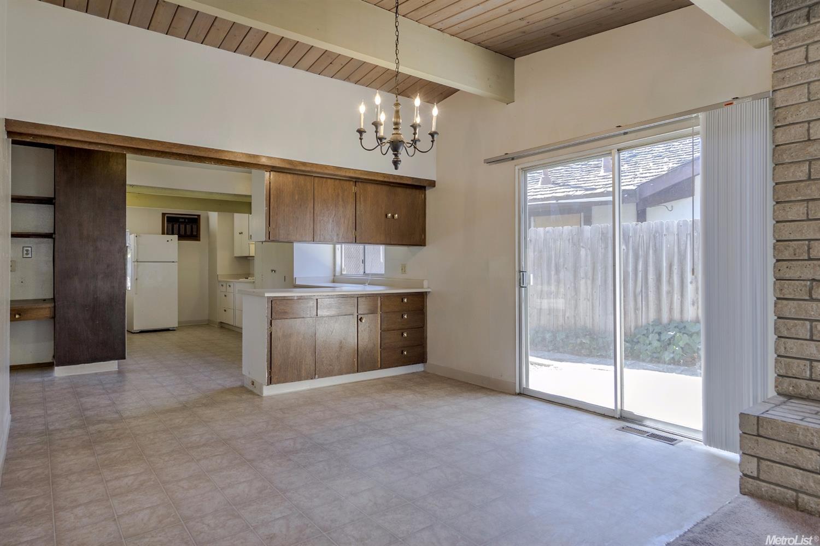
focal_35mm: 19
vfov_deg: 64.6
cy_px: 273
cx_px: 410
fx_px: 433
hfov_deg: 86.9
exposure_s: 1/20
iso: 100
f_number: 5
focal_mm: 13
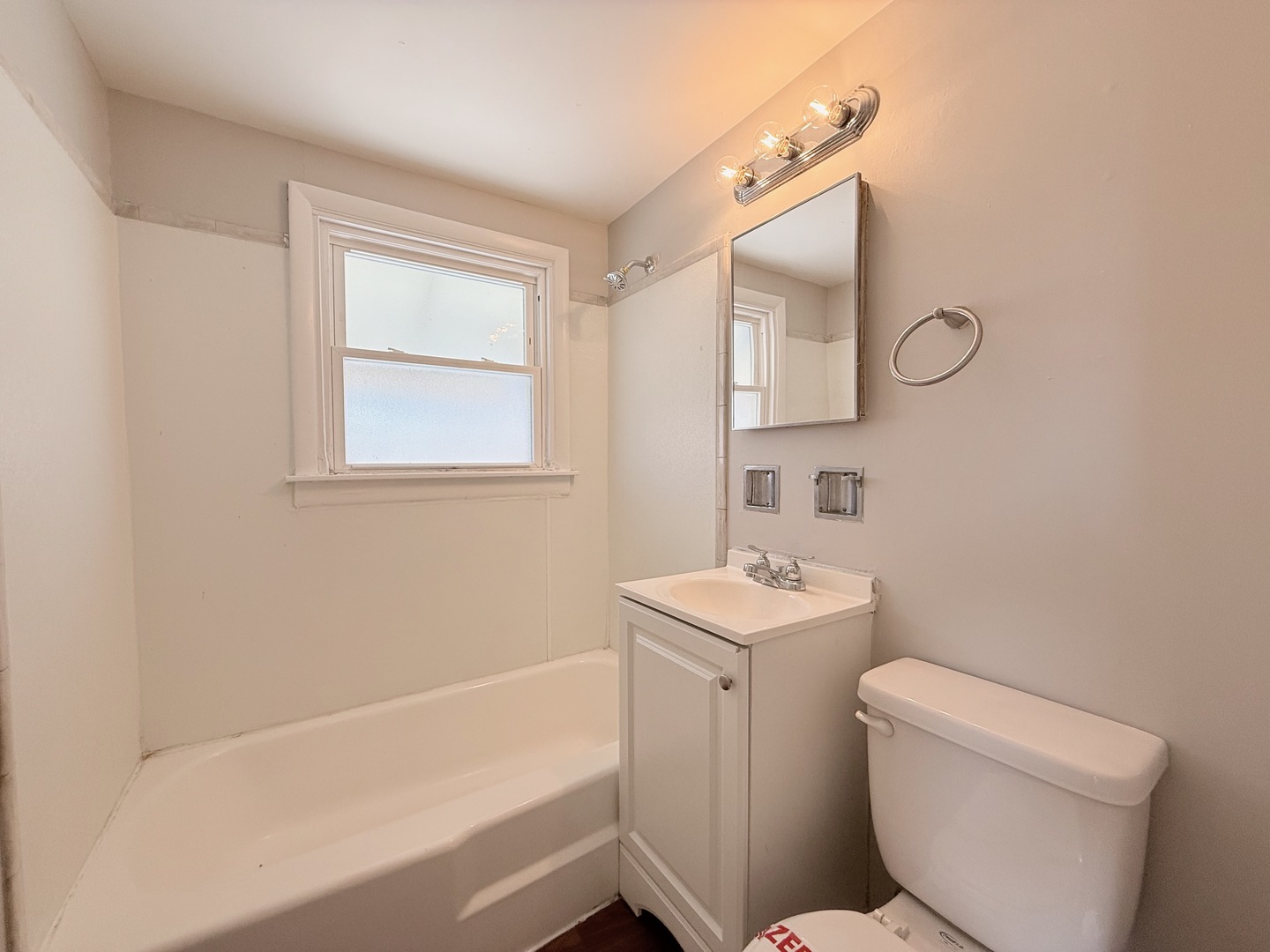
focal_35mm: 14
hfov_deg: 102.1
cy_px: 476
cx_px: 635
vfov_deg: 85.7
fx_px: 514
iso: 80
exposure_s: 1/120
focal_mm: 2.22
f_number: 2.2
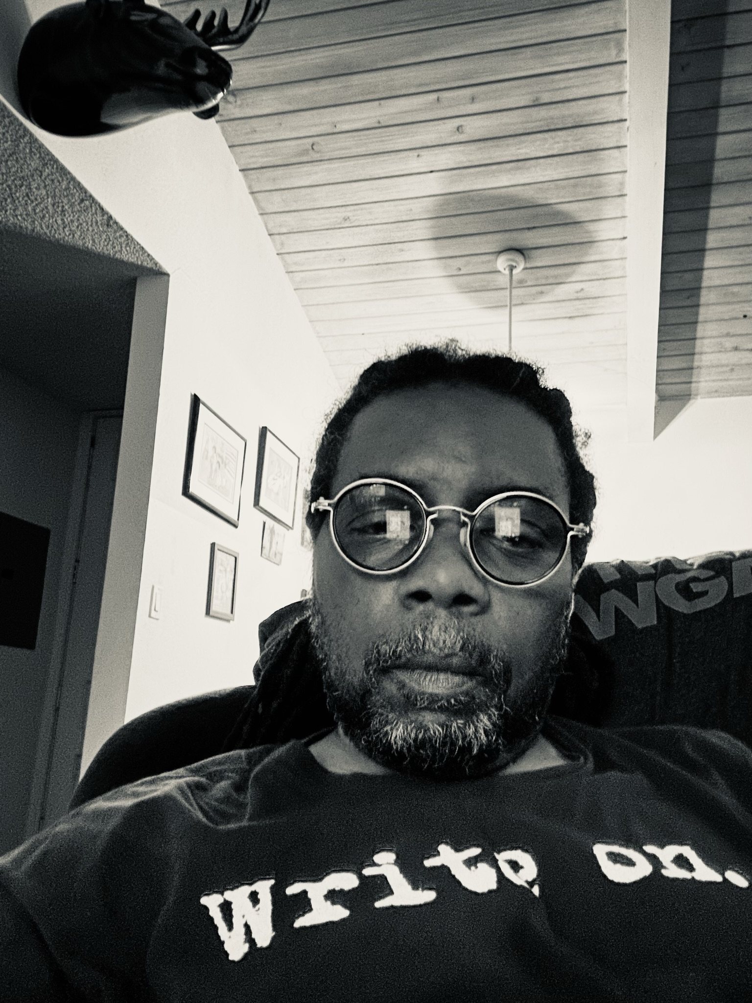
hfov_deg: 46.8
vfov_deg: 60.0
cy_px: 502
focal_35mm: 30
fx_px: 869
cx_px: 376
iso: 2000
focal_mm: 2.69
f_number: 1.9
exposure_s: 1/8
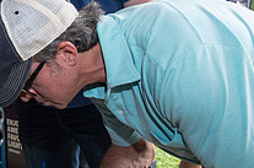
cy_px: 29
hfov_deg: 24.1
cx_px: -82
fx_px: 514
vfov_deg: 18.4
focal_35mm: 73
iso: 250
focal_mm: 26
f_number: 5.6
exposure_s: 1/60
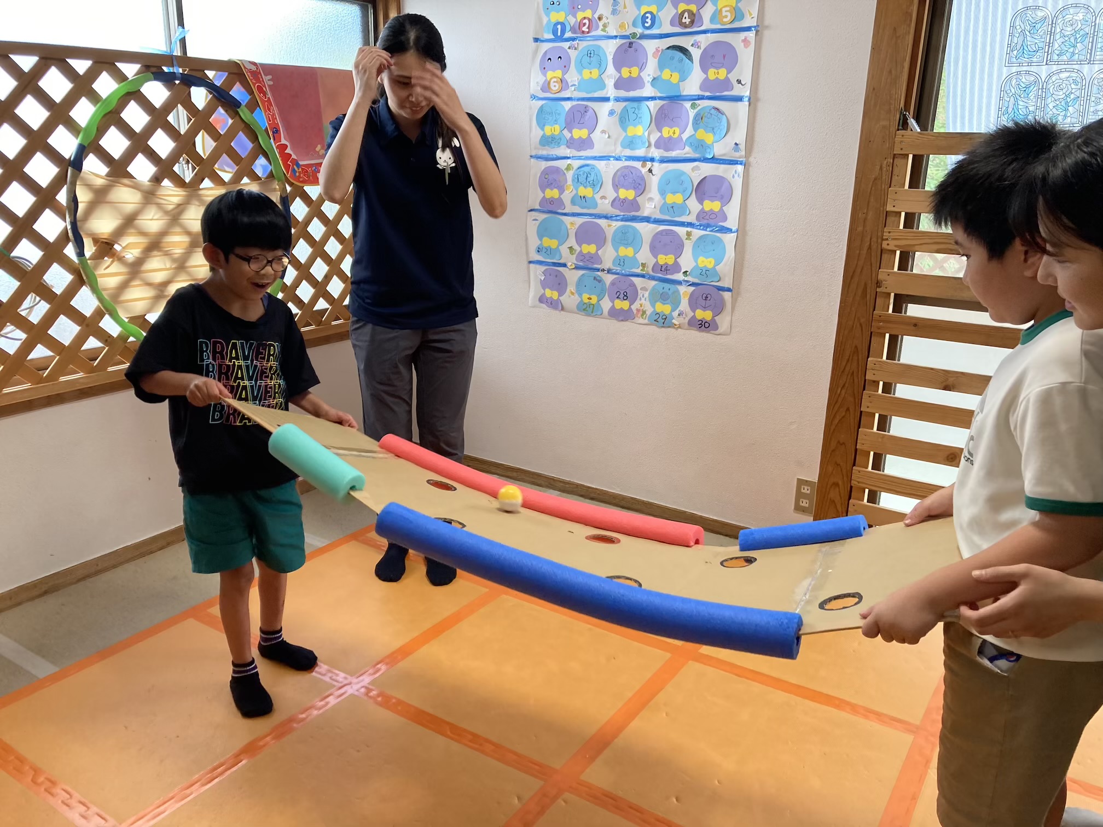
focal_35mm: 28
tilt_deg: -18.3
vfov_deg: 49.7
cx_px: 552
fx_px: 892
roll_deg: -1.7
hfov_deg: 63.4
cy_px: 414
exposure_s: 1/89
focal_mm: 3.99
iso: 80
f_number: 1.8
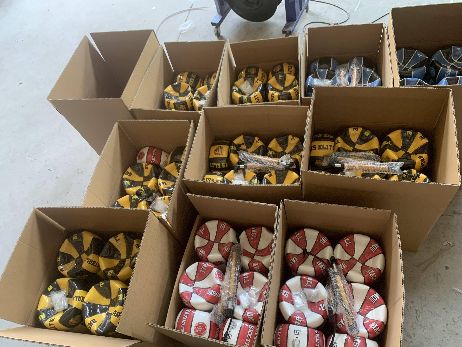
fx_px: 347
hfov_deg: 67.3
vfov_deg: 53.1
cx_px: 231
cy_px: 174
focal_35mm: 26
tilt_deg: -55.5
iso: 320
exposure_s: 1/60
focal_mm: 4.25
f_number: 1.8
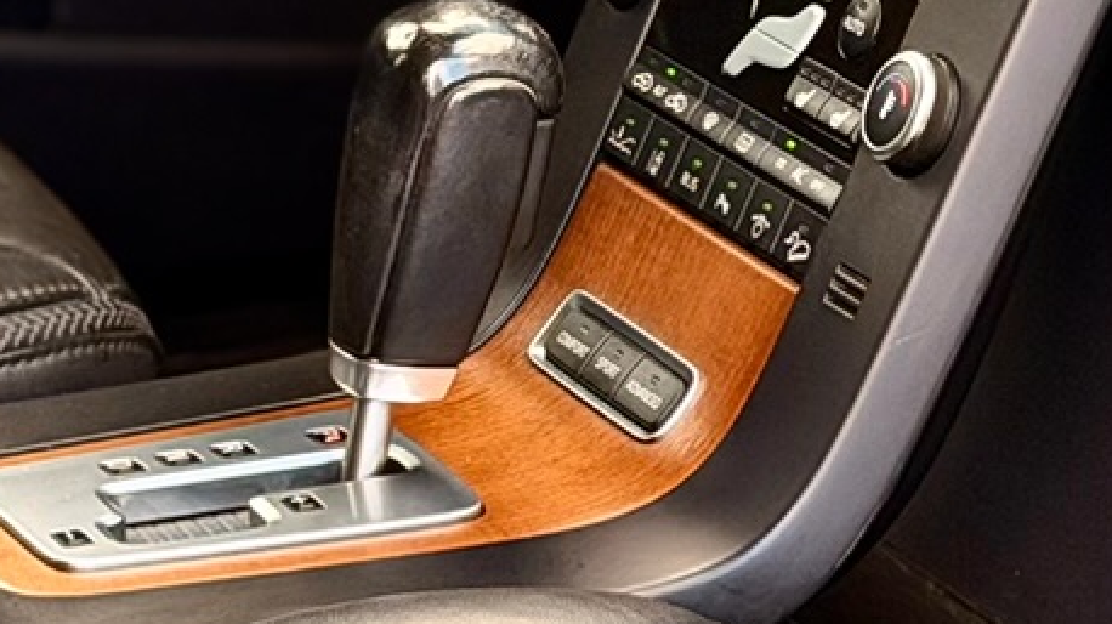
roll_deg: +1.5
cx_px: 872
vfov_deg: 5.2
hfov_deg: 9.2
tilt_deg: -16.2
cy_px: 73
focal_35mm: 234
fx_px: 6896
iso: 100
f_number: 1.78
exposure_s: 1/121
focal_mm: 6.76
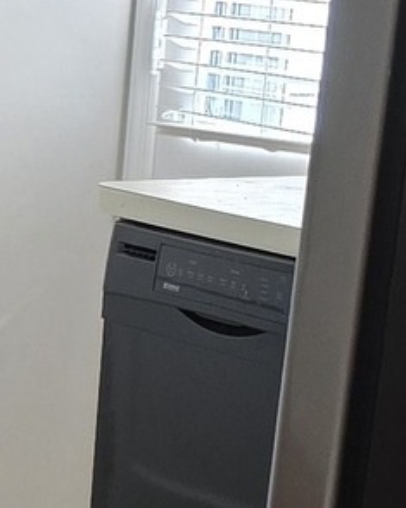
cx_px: -885
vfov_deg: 10.9
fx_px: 2645
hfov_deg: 7.5
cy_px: 394
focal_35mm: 176
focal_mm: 6.3
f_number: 1.7
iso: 80
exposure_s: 1/120
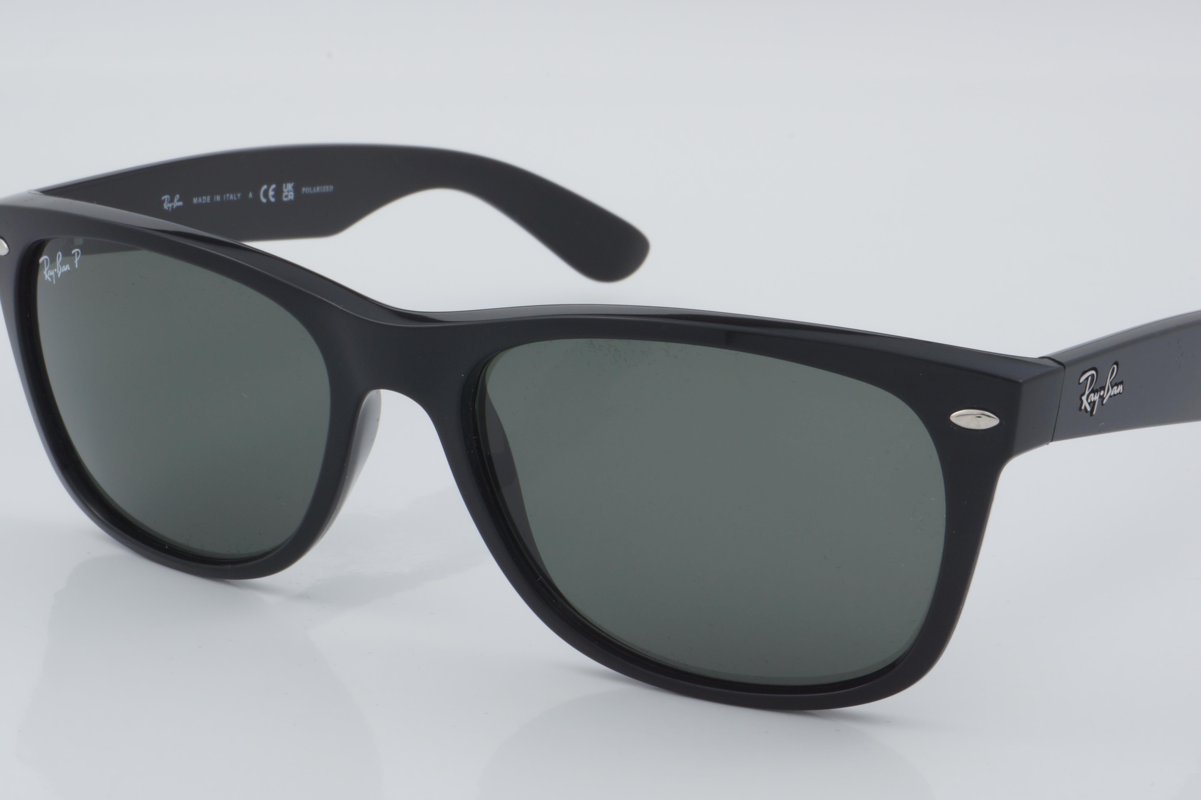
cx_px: 670
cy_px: 414
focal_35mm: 88
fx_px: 2935
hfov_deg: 23.1
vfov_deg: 15.5
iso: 100
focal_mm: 50
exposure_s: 1/4
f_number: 32
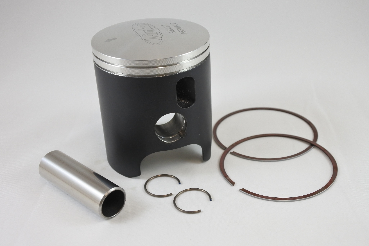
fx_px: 461
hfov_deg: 43.6
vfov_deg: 29.9
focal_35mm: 45
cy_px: 123
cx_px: 184
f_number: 4.5
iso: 450
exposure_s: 1/125
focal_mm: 16.8
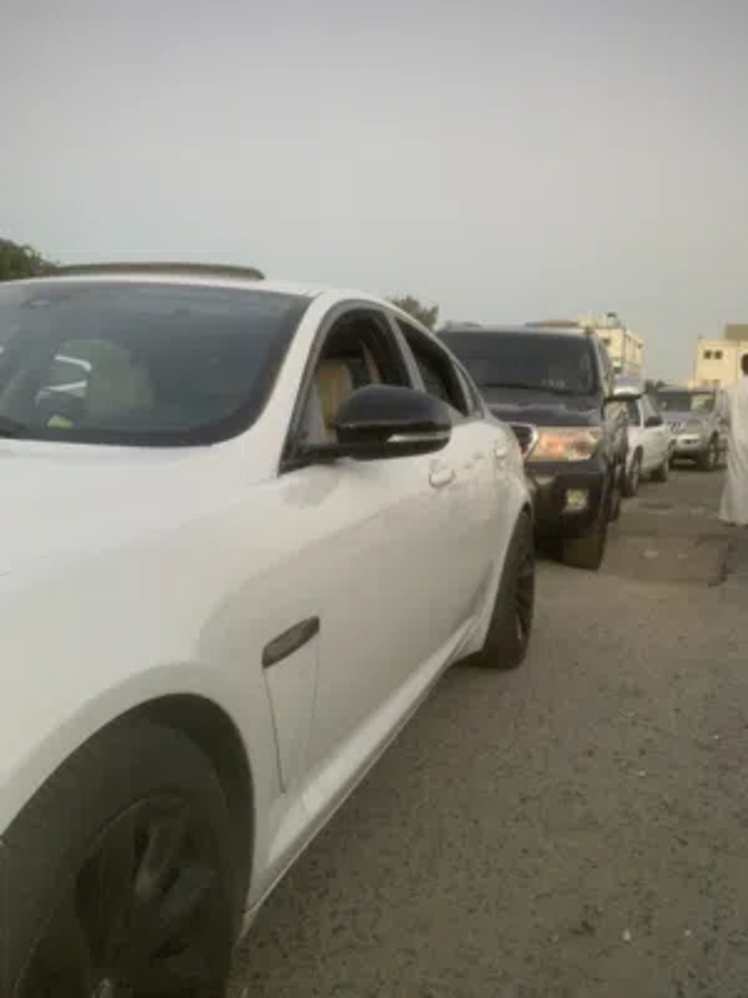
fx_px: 922
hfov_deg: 44.2
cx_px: 374
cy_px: 499
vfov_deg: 56.8
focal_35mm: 32
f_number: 2.2
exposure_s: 1/37
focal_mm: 2.87
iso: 320
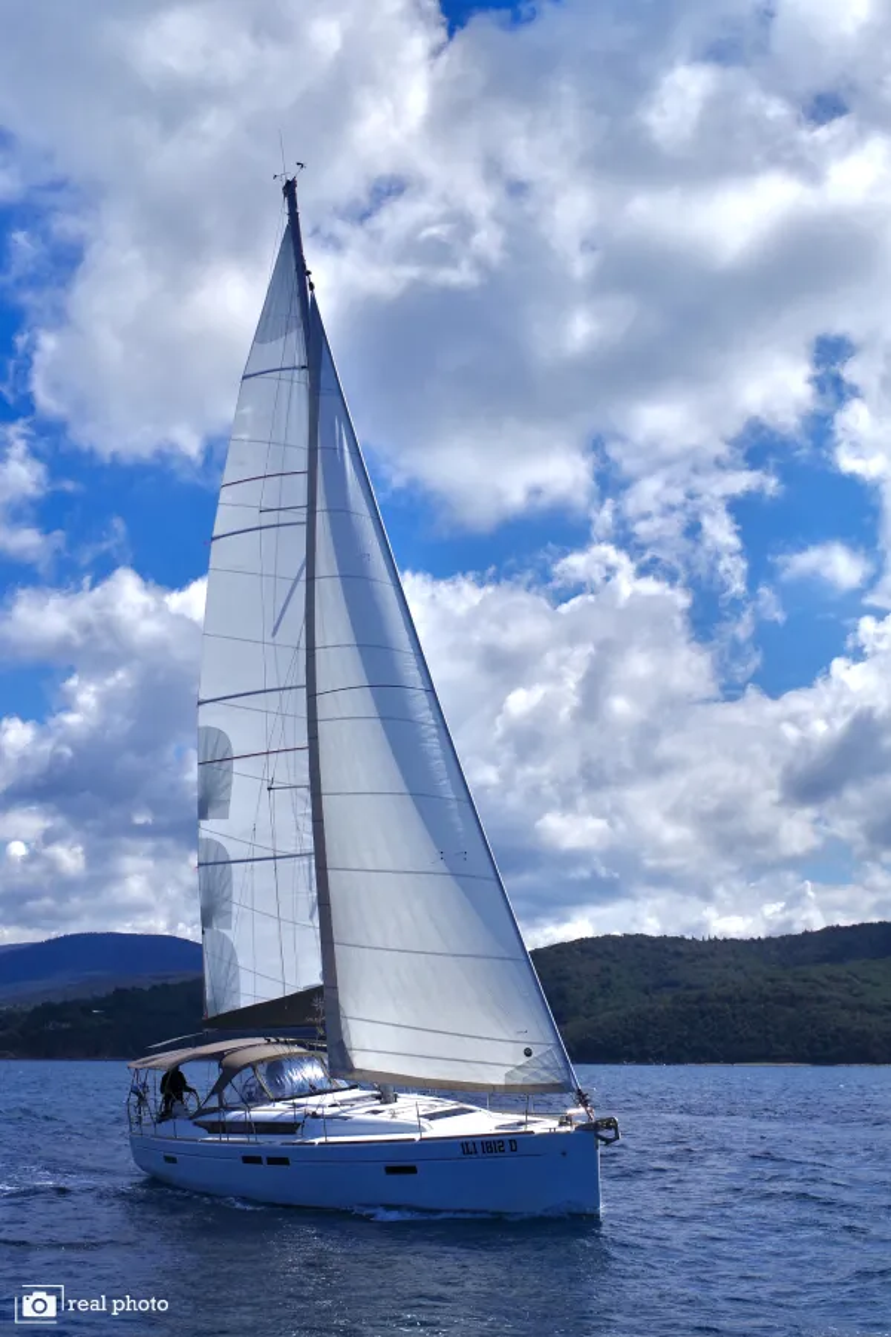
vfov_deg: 46.4
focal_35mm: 42
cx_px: 446
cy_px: 668
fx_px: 1560
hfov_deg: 31.9
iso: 200
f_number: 11
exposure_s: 1/1250
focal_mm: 28
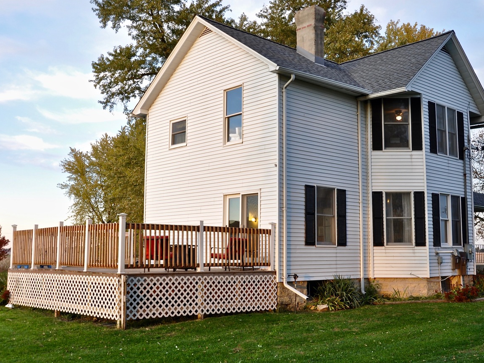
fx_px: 597
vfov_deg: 33.8
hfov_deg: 44.0
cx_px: 277
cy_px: 187
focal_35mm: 43
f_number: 6.3
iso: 200
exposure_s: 1/40
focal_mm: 21
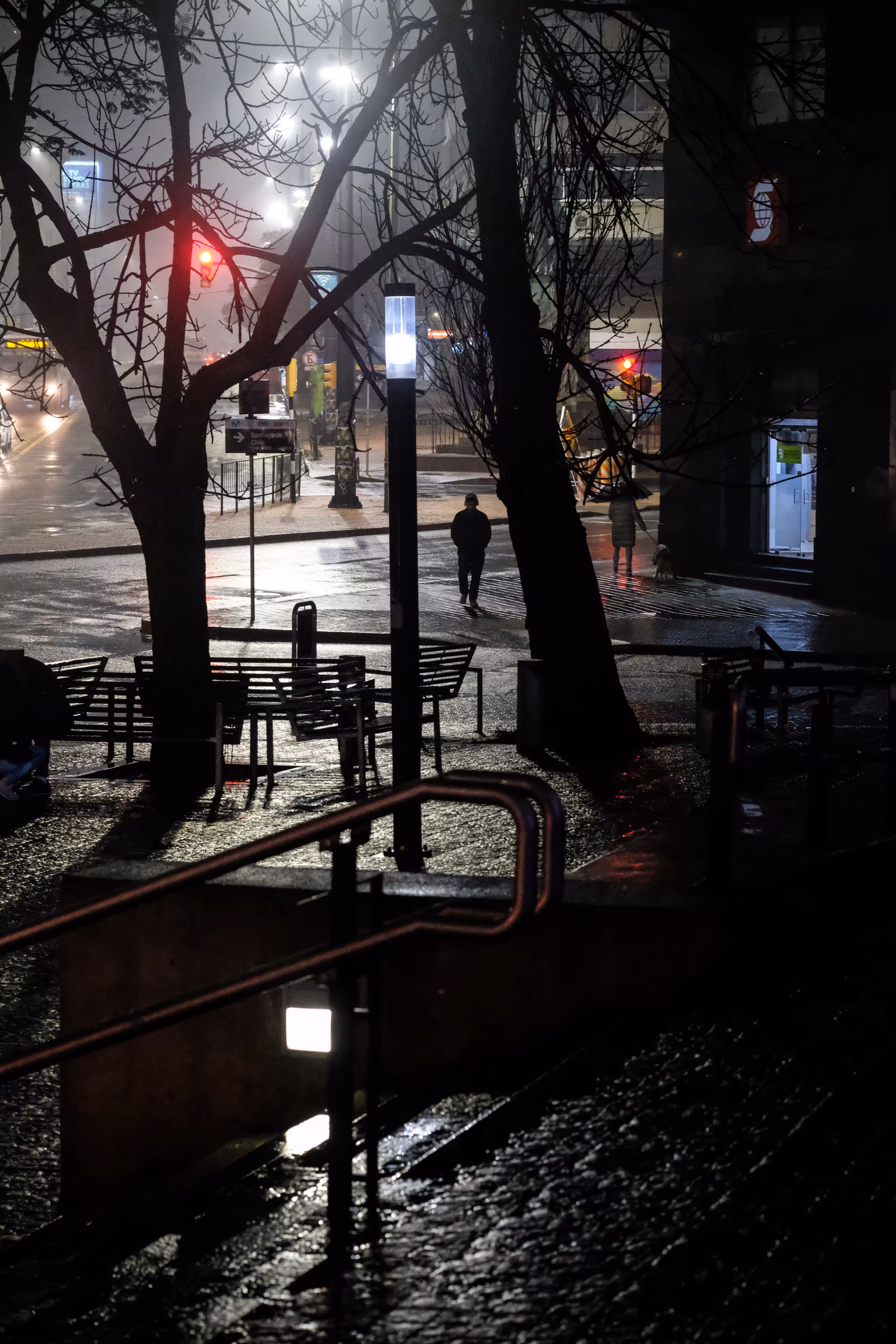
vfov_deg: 22.6
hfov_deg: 15.2
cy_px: 672
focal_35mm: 90
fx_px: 3360
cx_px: 448
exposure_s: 1/180
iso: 10000
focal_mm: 60
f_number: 5.6
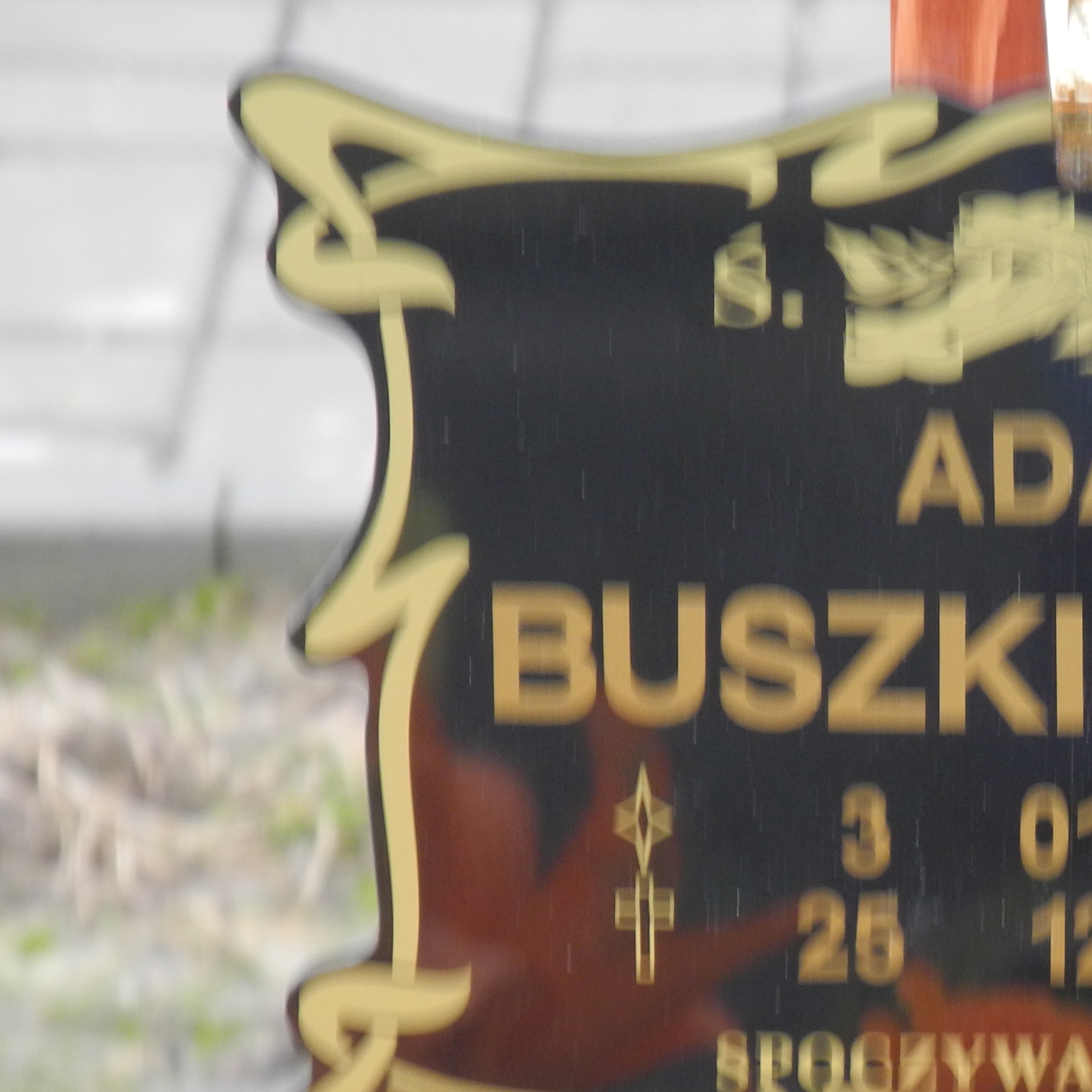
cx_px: 1036
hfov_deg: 4.9
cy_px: 689
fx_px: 12634
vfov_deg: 4.9
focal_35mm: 354
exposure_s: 1/30
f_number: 5.6
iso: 250
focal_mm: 42.6
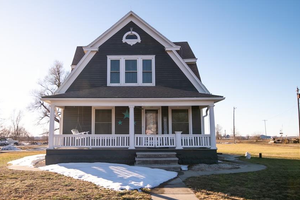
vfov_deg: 38.8
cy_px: 98
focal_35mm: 34
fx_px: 283
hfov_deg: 55.6
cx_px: 128
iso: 100
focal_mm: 28
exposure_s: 1/1600
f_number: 3.5
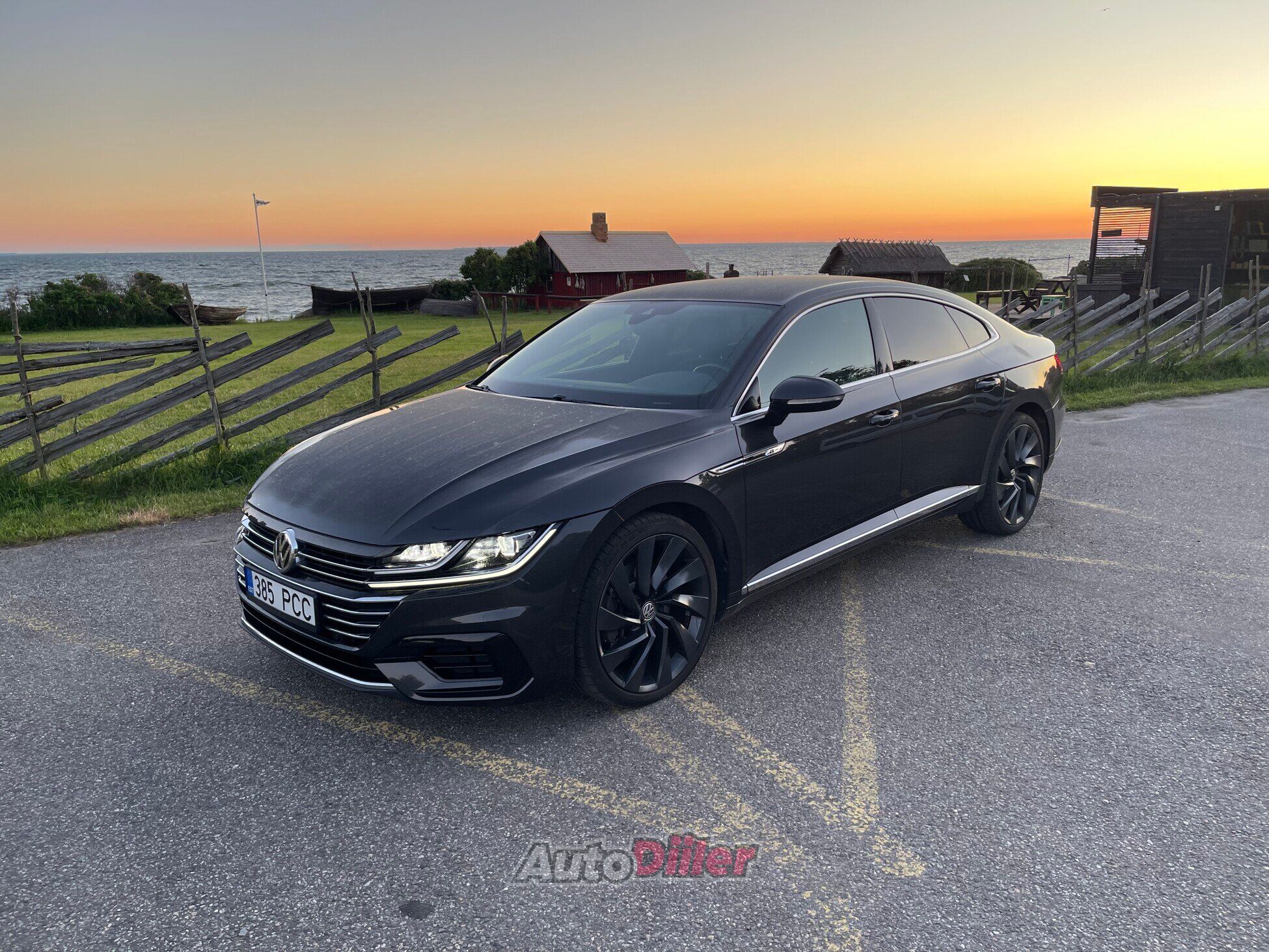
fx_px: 917
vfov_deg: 54.9
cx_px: 634
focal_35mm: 25
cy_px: 476
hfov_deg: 69.4
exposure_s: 1/95
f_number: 1.6
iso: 40
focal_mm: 5.1
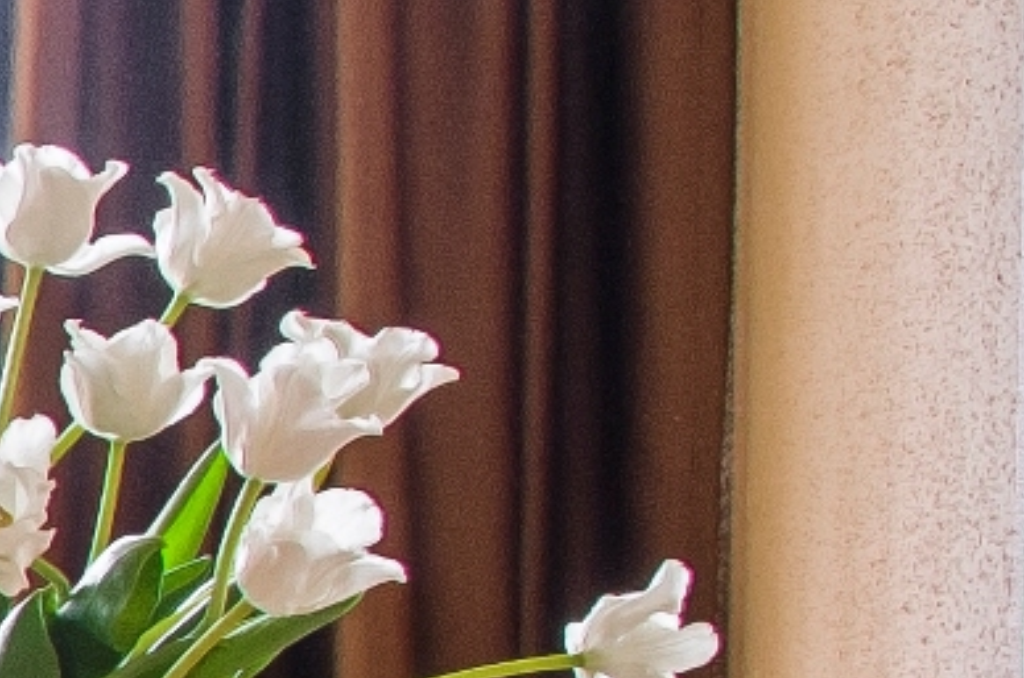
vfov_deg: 6.5
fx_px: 5848
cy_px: 1042
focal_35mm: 206
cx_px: -2181
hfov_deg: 8.3
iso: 100
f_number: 9
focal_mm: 18
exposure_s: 1/2.5
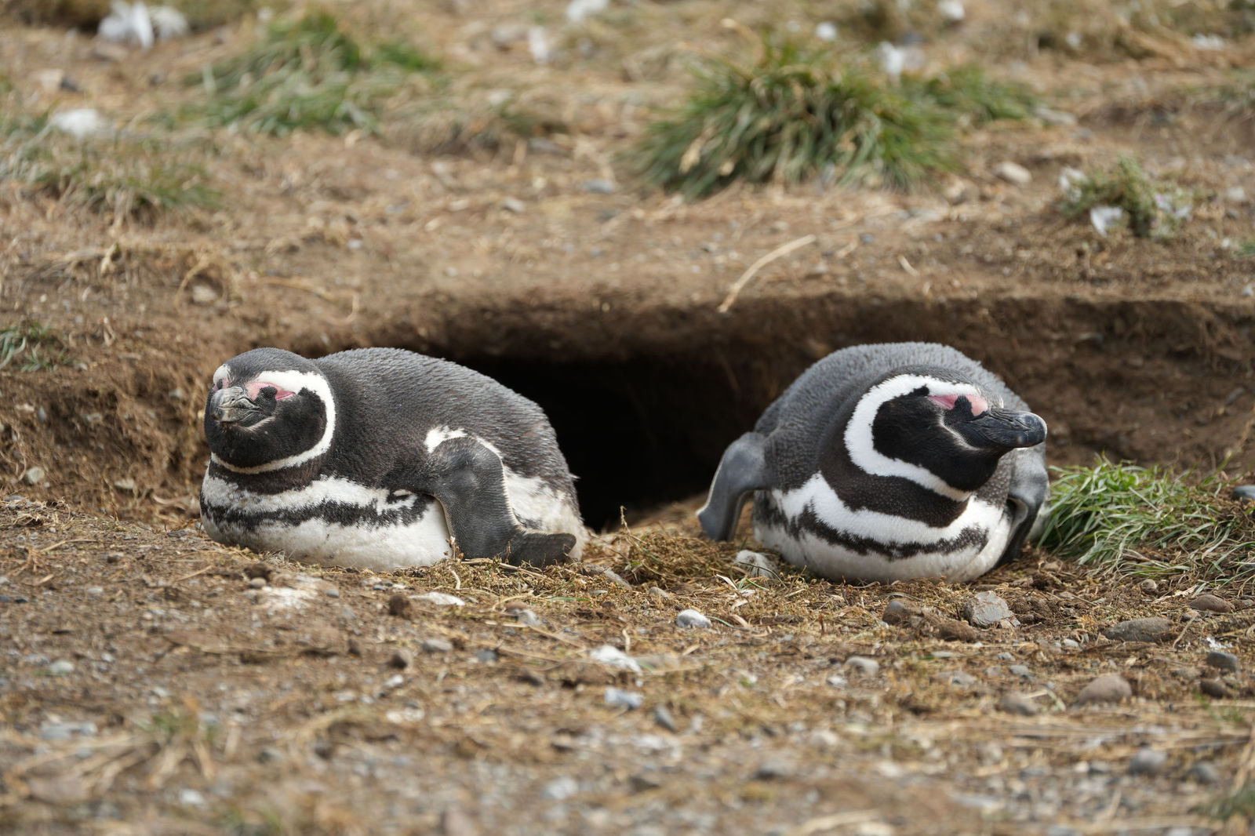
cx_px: 628
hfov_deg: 6.2
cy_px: 418
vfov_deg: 4.1
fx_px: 11606
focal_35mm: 333
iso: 160
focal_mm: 333
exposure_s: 1/400
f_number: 6.3
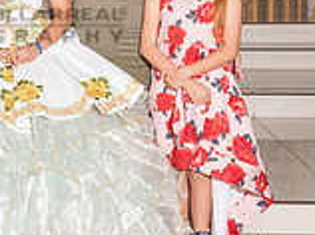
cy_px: 9
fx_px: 836
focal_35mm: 92
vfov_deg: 15.8
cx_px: -28
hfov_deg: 20.4
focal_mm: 26
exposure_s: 1/160
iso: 320
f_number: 7.1
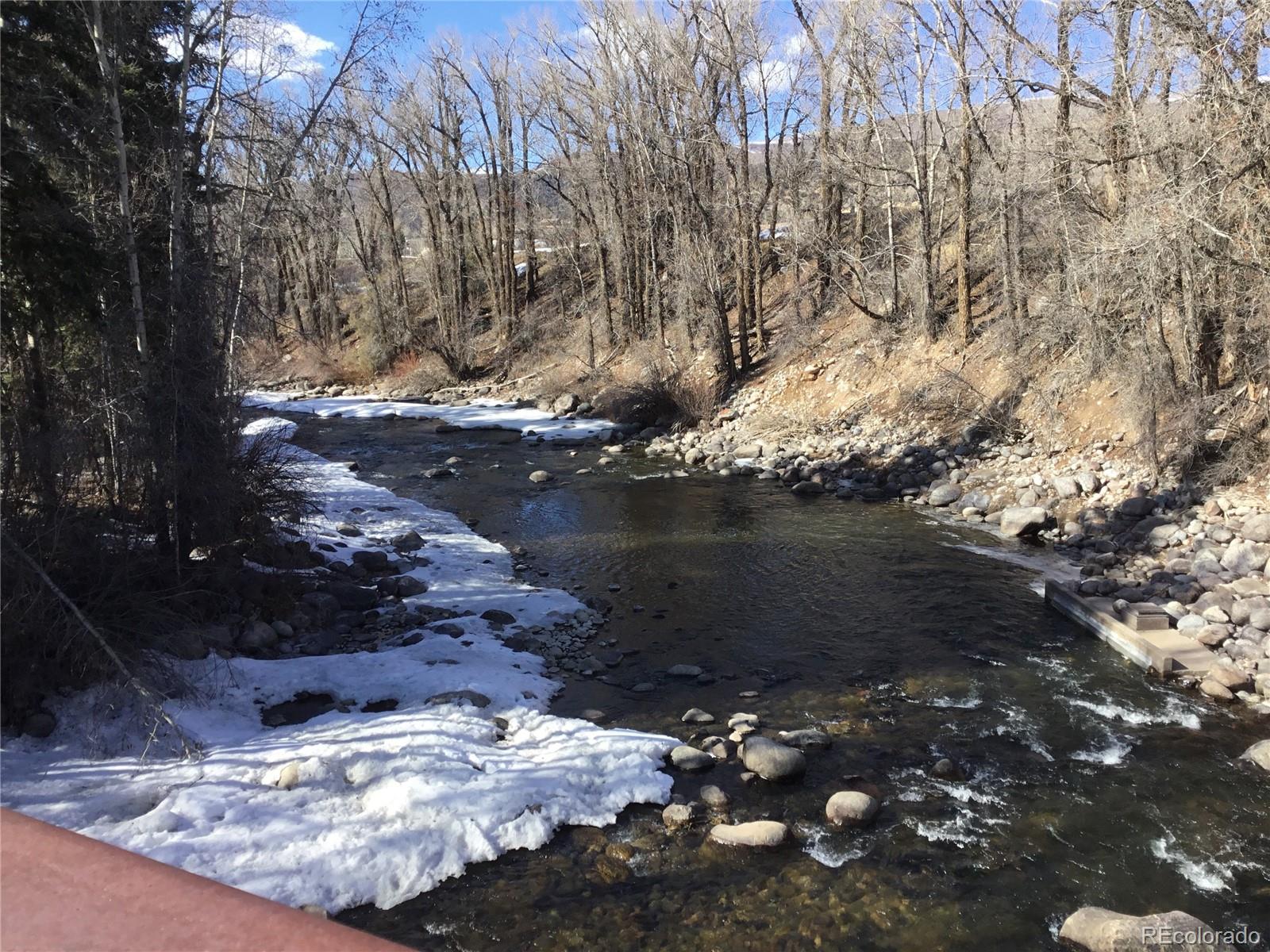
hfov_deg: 58.4
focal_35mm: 31
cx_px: 635
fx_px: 1137
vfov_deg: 45.4
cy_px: 476
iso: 25
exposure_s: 1/582
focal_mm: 3.3
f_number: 2.4
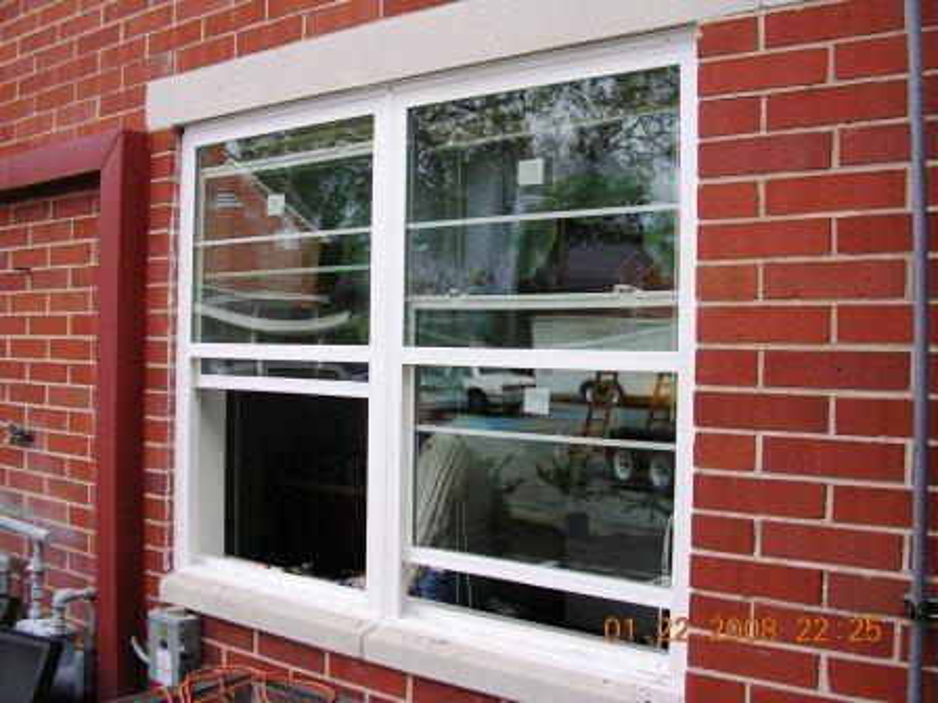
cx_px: 469
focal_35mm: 38
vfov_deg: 37.7
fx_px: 1030
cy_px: 352
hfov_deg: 49.0
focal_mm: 5.8
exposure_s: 1/254
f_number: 2.8
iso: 50
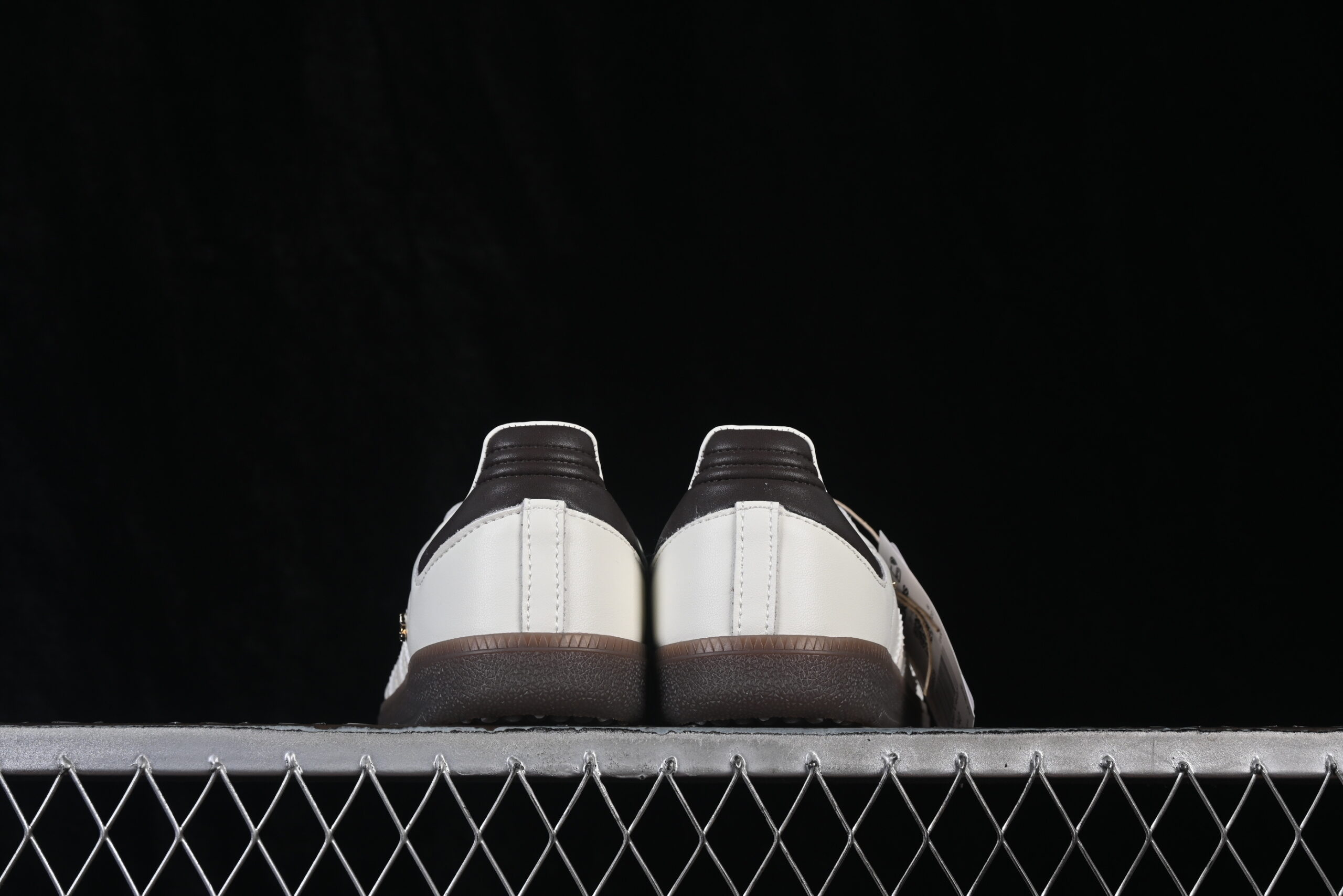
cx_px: 672
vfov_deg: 18.2
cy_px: 448
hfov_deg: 27.0
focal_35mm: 75
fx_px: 2798
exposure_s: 1/80
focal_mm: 50
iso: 160
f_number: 8
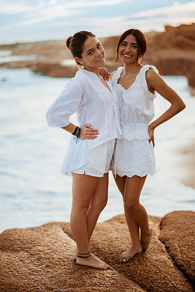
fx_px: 471
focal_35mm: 58
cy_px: 146
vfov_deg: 34.5
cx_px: 98
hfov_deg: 23.4
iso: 80
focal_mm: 58
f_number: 1.4
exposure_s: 1/2500
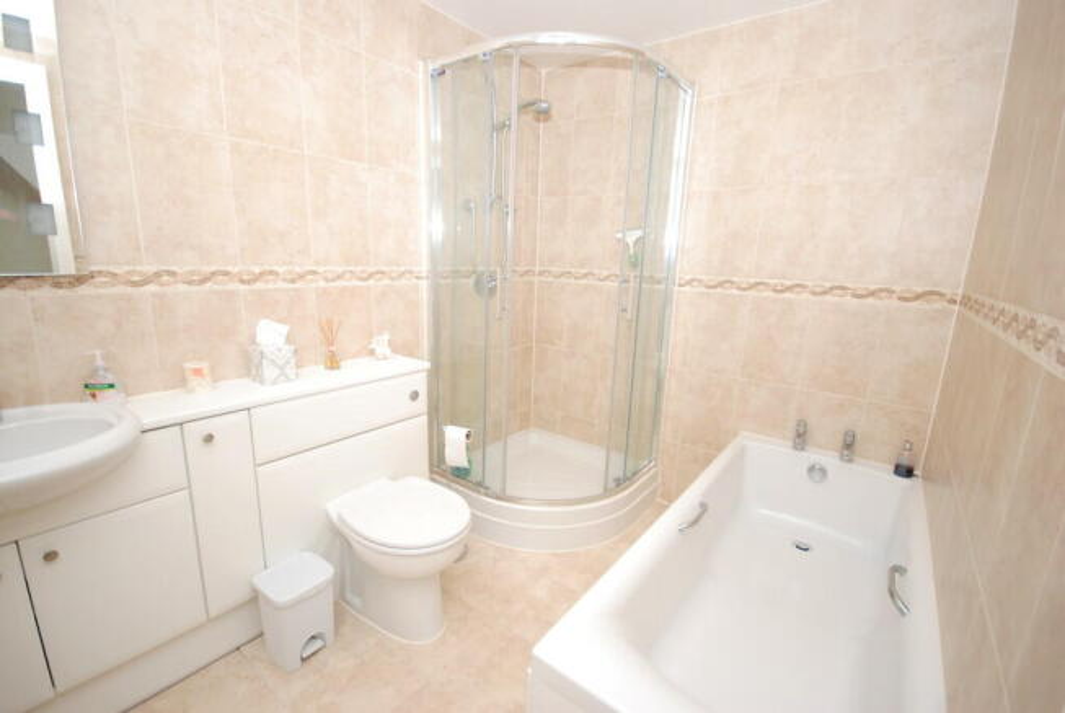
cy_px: 356
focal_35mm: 15
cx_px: 532
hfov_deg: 100.3
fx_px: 444
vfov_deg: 77.5
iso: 320
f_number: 4
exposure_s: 1/60
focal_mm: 10
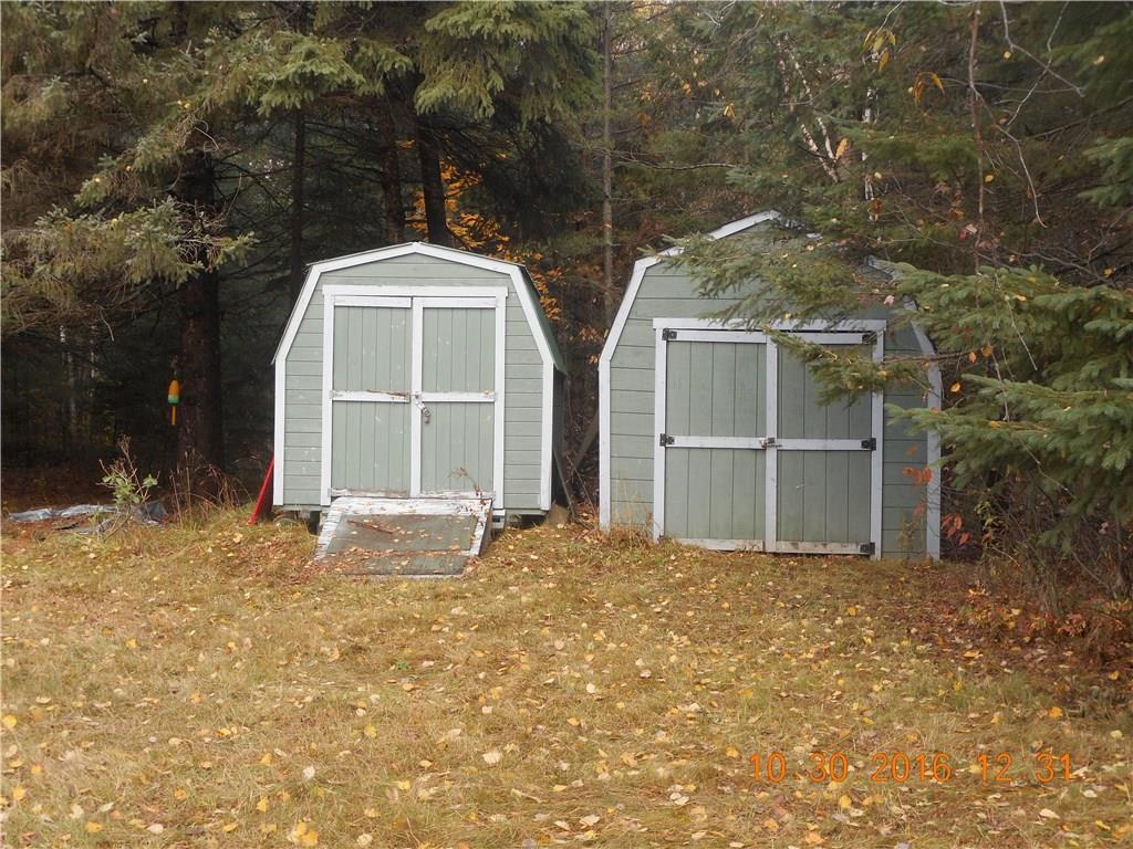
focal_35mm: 51
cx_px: 566
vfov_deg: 28.6
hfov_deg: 37.5
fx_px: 1669
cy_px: 424
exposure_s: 1/60
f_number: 4.9
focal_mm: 9.1
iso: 140
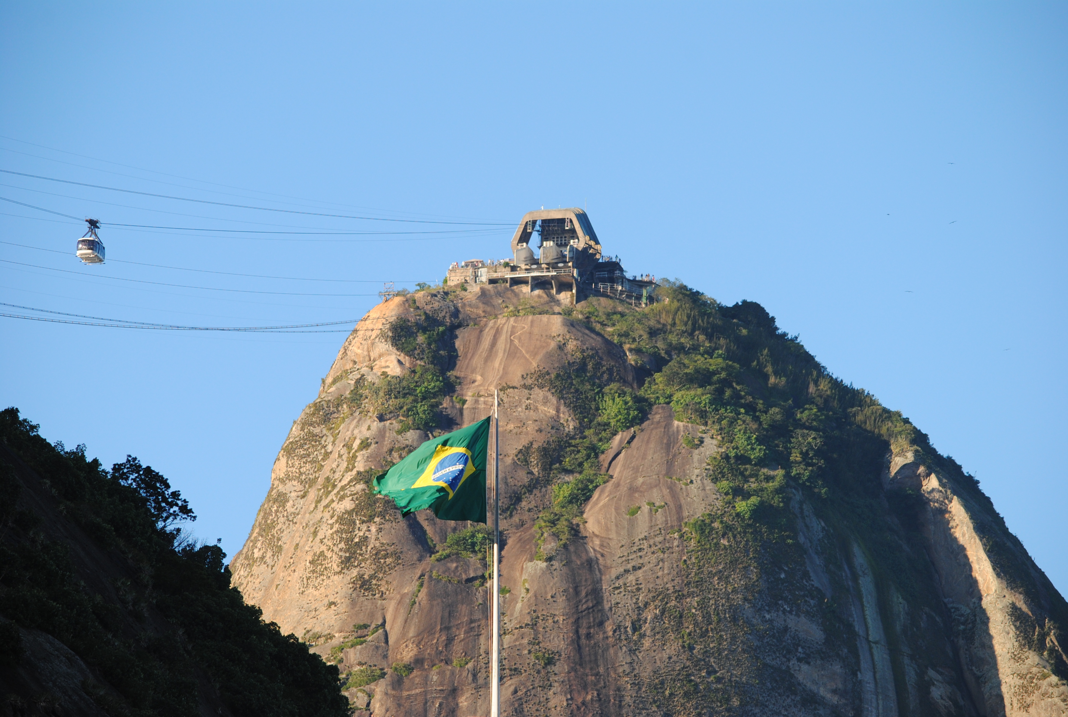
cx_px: 534
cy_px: 358
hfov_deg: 10.9
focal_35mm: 188
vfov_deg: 7.4
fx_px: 5574
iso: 200
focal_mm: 125
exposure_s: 1/500
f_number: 5.6
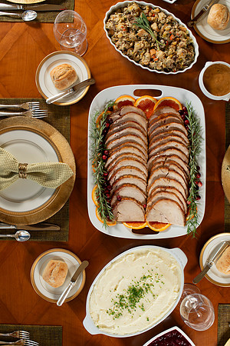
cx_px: 115
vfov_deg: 39.6
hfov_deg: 27.0
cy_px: 173
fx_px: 479
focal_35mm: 50
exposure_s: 1/100
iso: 250
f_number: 6.3
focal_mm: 50
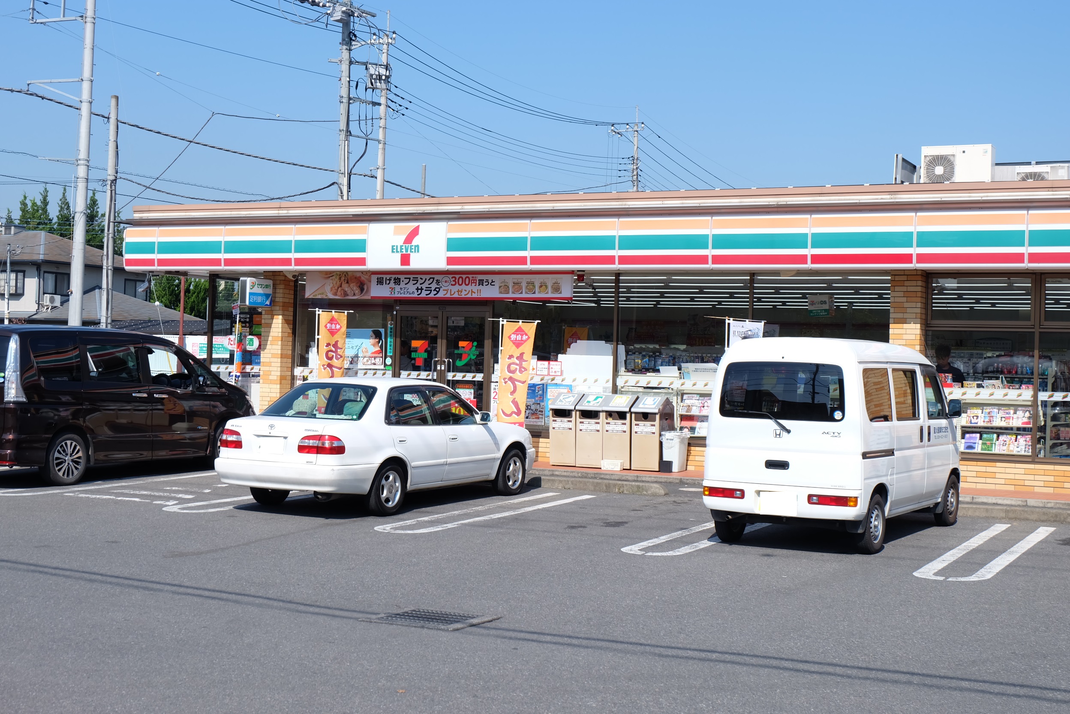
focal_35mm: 51
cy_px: 357
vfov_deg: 26.5
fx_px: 1516
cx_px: 535
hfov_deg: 38.9
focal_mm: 34
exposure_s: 1/400
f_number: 8
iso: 200
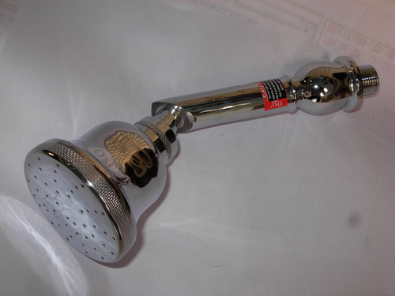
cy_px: 148
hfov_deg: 49.0
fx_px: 434
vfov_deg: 37.7
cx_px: 198
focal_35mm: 38
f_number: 4.9
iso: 79
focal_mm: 6.3
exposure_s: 1/22.6
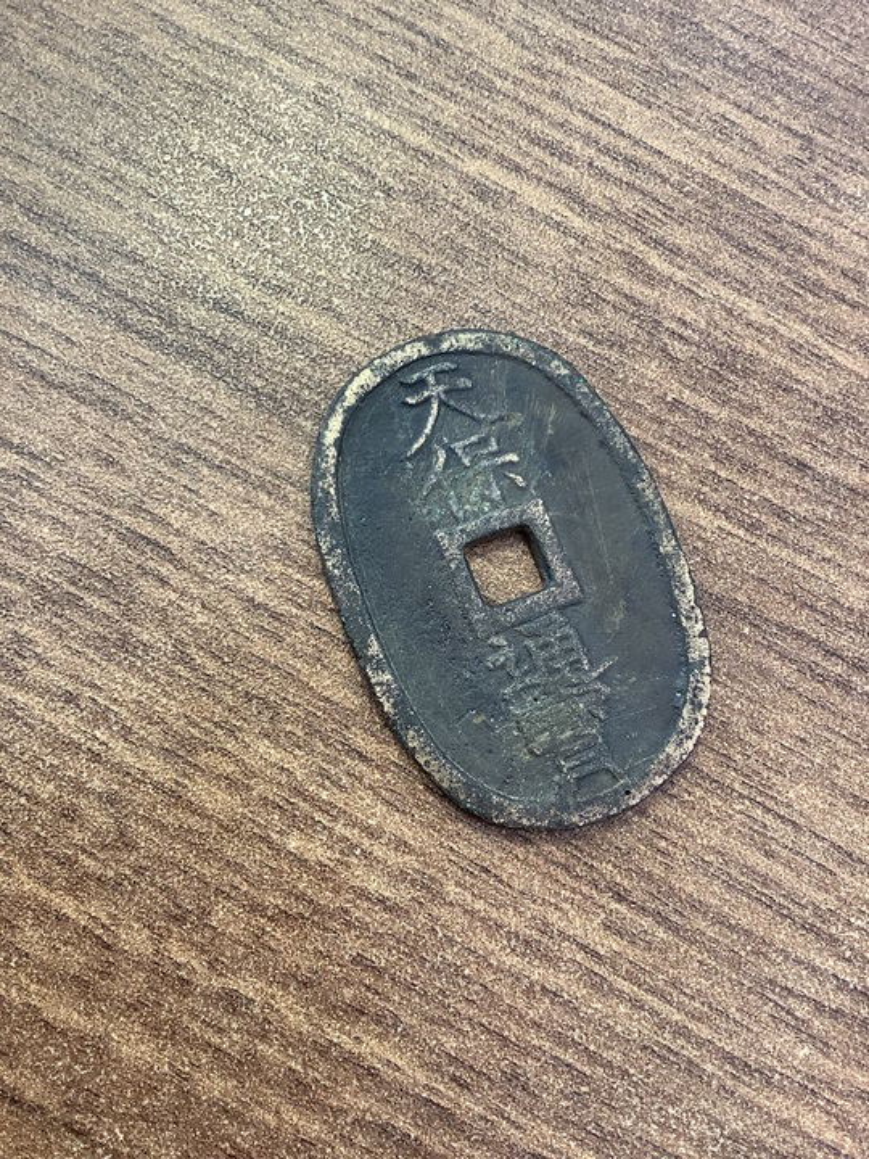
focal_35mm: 31
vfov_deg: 58.4
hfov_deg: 45.4
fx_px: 1038
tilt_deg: -77.7
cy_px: 580
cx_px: 434
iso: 100
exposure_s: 1/50
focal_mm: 3.3
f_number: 2.4
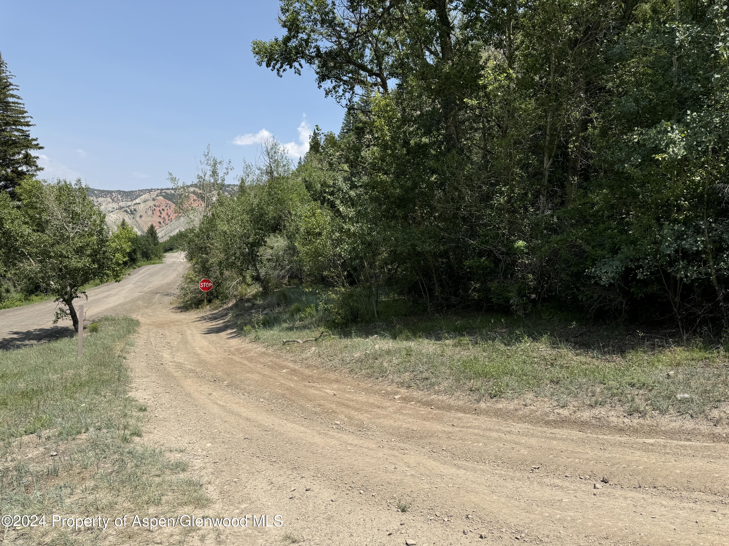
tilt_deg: -5.9
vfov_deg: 56.8
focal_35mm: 24
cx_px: 364
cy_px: 273
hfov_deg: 71.6
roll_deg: -2.3
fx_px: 505
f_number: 1.78
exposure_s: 1/3413
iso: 80
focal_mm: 6.76
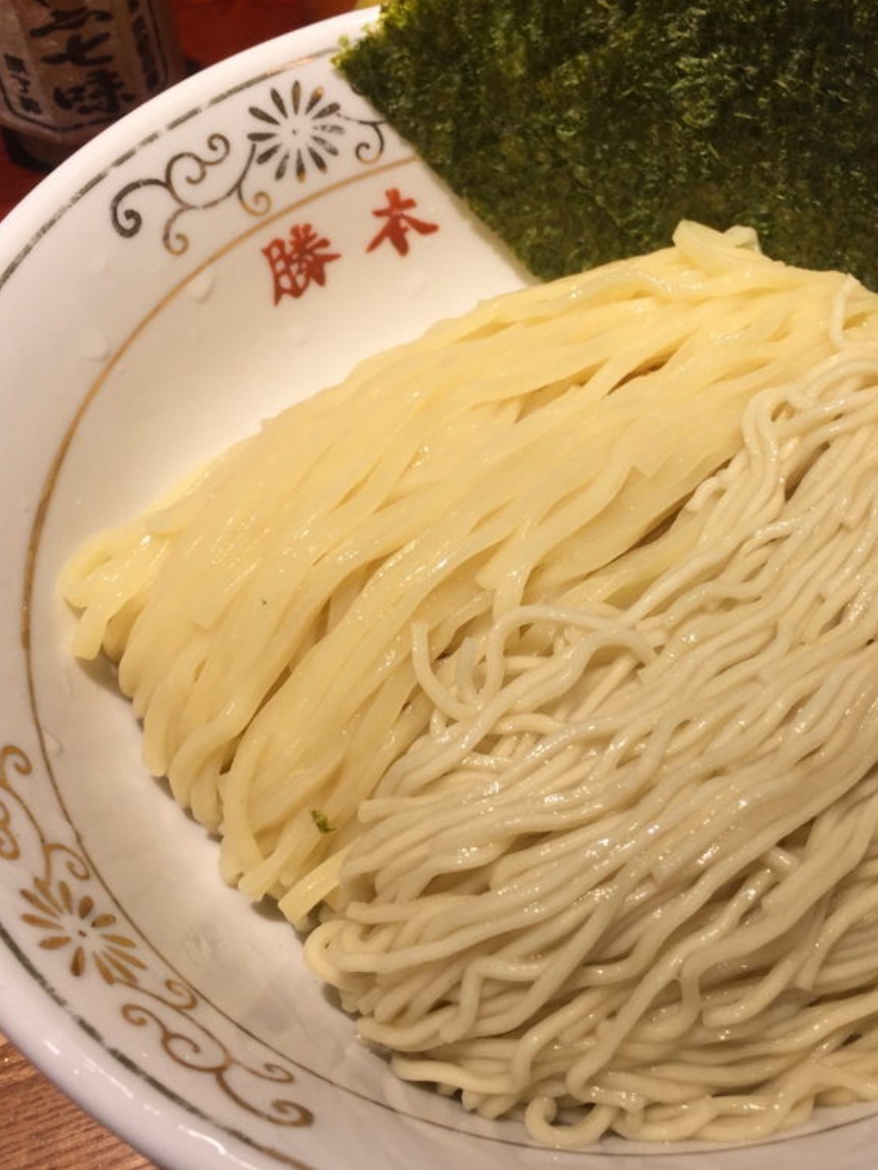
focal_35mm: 39
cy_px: 584
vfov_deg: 47.9
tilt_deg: -57.7
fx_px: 1319
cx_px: 606
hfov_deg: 36.3
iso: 40
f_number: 2.2
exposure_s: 1/120
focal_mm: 4.15
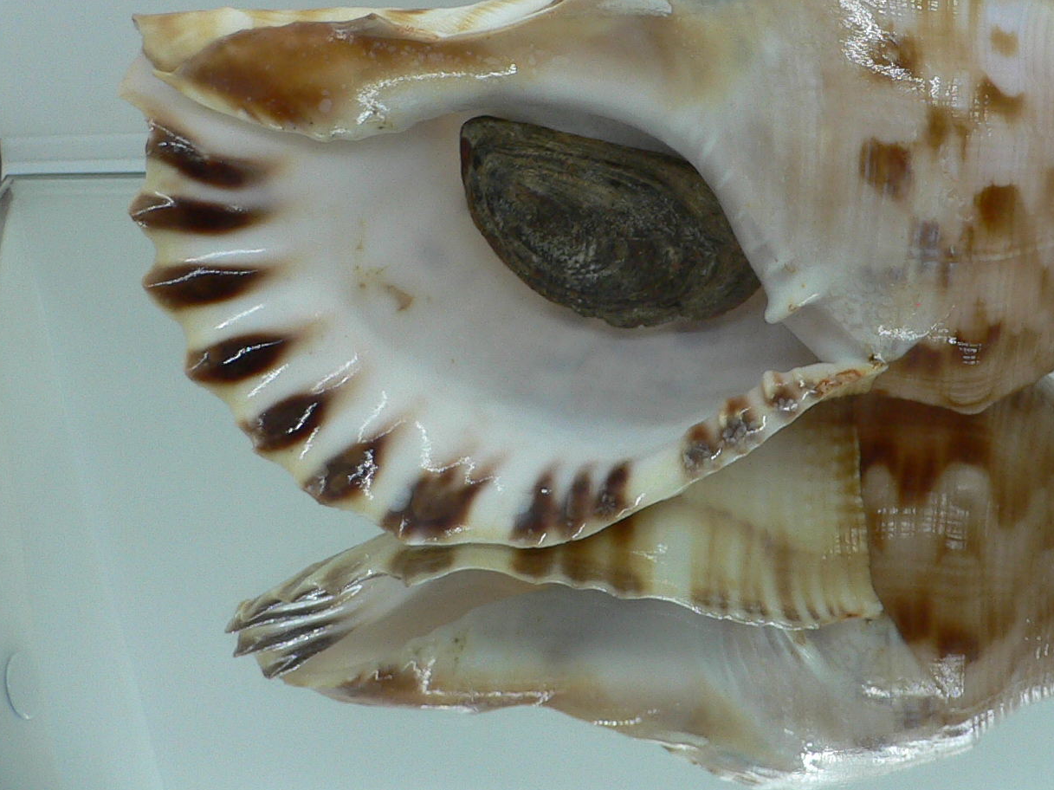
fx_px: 1765
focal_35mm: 58
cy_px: 176
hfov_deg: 32.5
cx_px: 820
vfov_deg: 24.9
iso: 100
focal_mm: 4.6
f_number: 2.8
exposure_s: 1/60
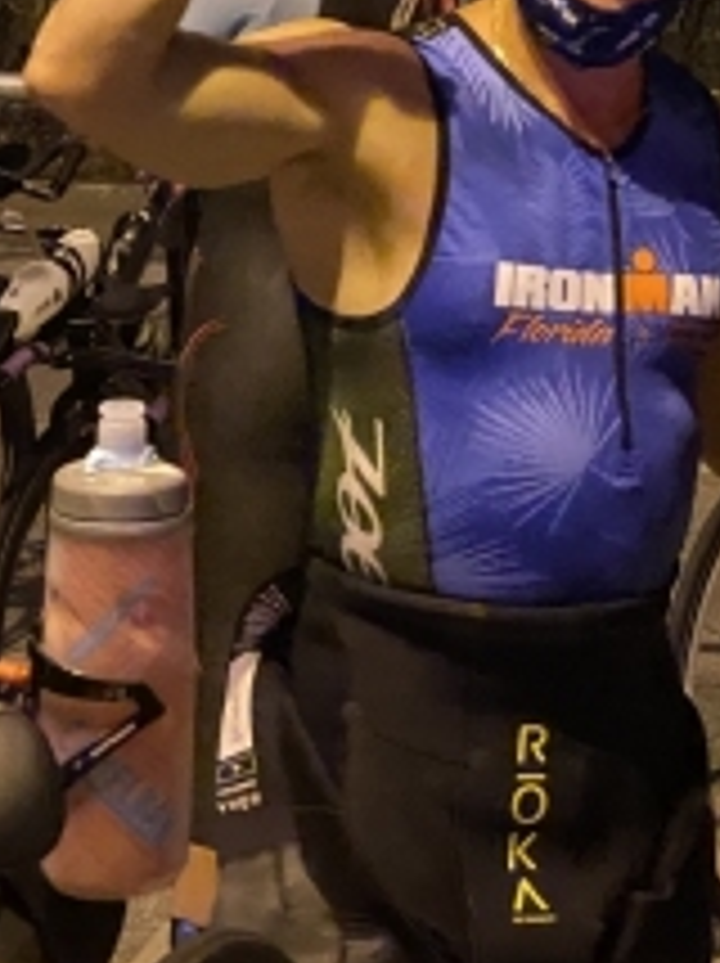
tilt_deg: -3.3
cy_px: -54
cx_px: 752
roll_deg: -0.8
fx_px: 4057
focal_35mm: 146
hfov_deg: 10.0
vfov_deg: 13.3
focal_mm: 6
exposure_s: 1/30
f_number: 2
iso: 1250
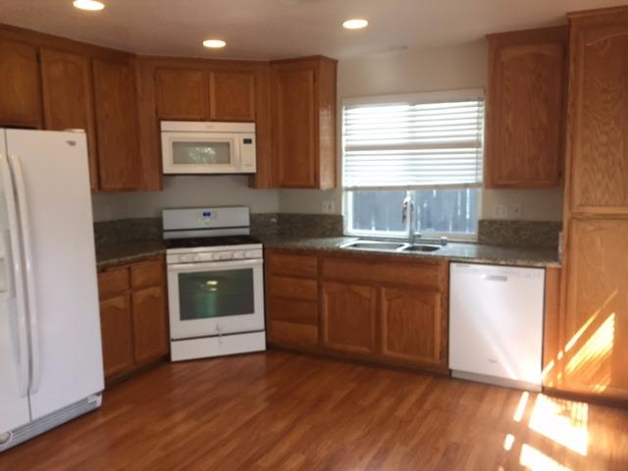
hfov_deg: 61.7
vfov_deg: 48.2
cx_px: 314
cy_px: 236
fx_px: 526
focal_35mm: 29
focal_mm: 4.15
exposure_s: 1/30
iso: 50
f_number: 2.2
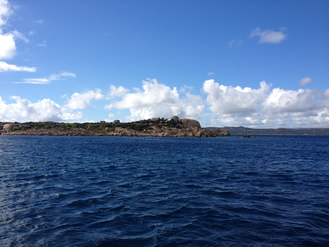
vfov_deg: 40.7
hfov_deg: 52.6
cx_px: 164
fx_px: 333
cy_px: 124
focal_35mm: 35
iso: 64
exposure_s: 1/2045
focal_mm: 4.28
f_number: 2.4
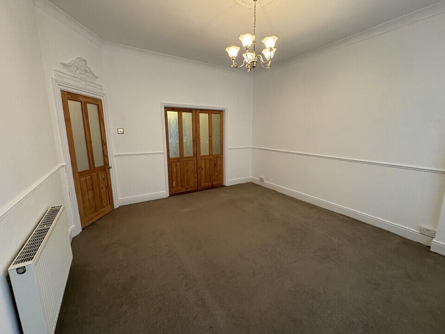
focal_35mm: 15
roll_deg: +0.1
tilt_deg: -10.1
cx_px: 234
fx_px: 193
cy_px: 165
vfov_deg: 81.7
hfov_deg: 98.1
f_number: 2.2
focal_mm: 2.22
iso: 250
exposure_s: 1/50
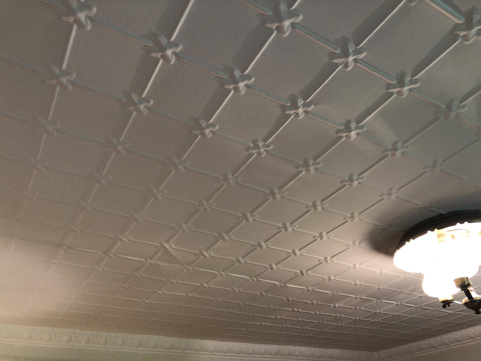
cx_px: 240
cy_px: 180
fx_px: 389
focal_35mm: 28
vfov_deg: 49.7
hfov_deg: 63.4
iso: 160
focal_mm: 3.99
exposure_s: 1/60
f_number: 1.8
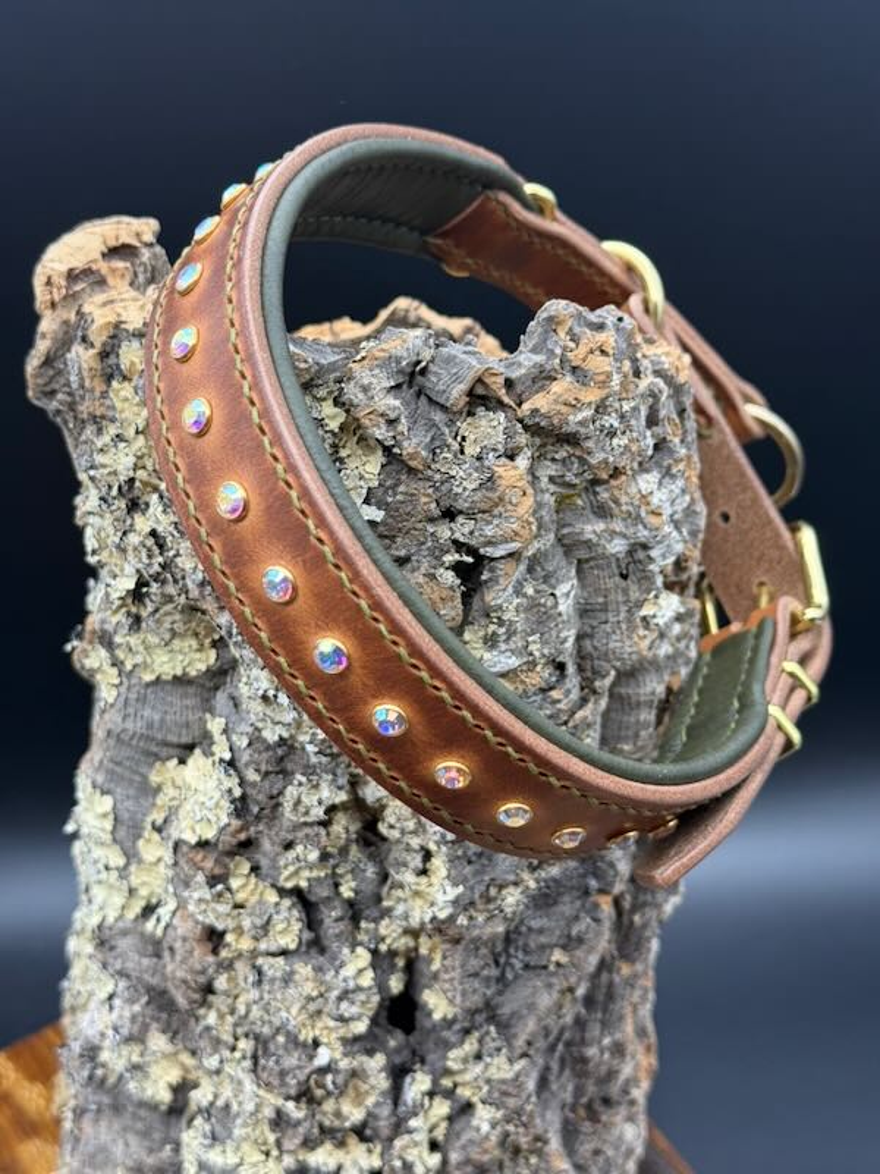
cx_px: 440
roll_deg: +2.8
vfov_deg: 39.7
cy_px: 587
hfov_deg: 30.3
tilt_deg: -29.9
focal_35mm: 48
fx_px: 1627
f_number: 1.78
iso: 64
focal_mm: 6.76
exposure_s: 1/121
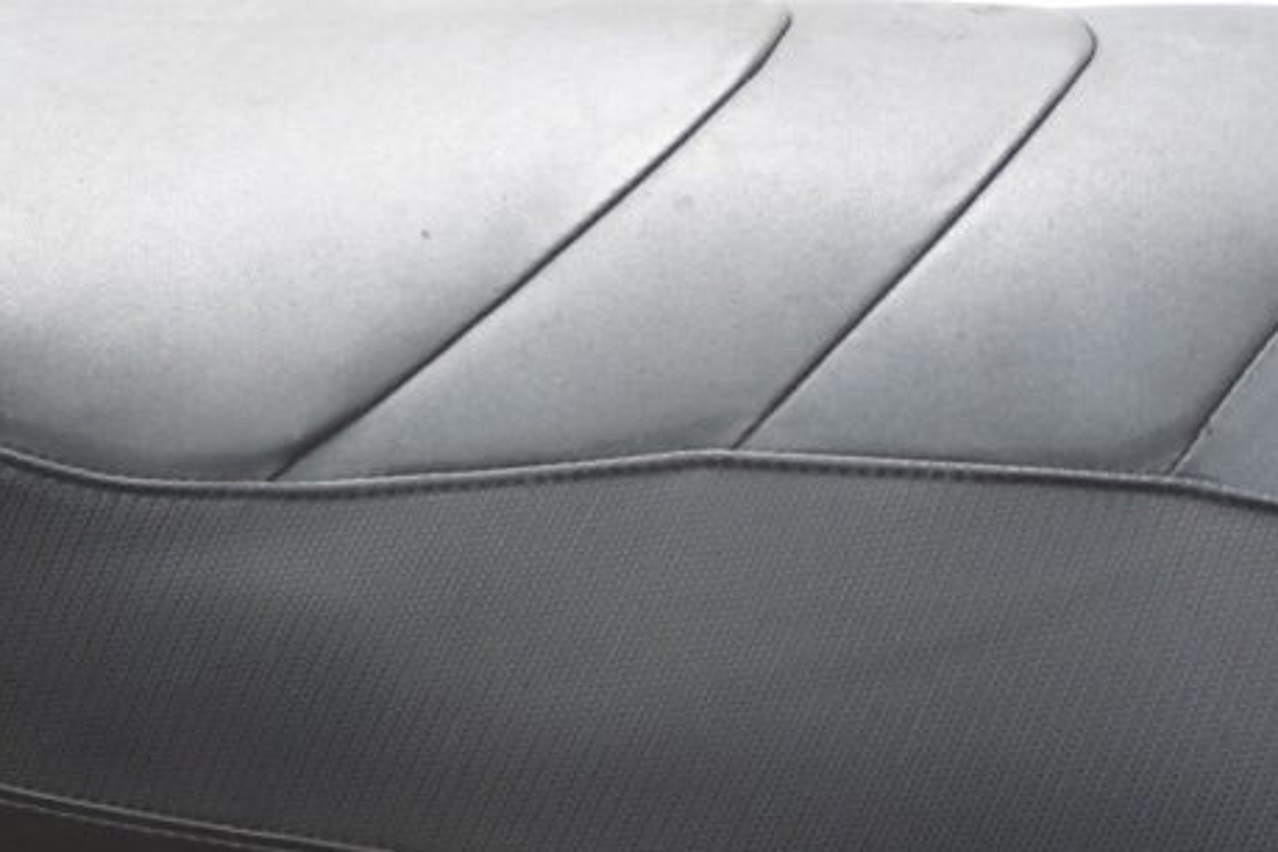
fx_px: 2378
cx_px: 351
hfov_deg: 29.7
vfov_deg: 20.3
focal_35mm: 67
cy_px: 455
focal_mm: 20
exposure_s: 1/60
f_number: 4
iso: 1000
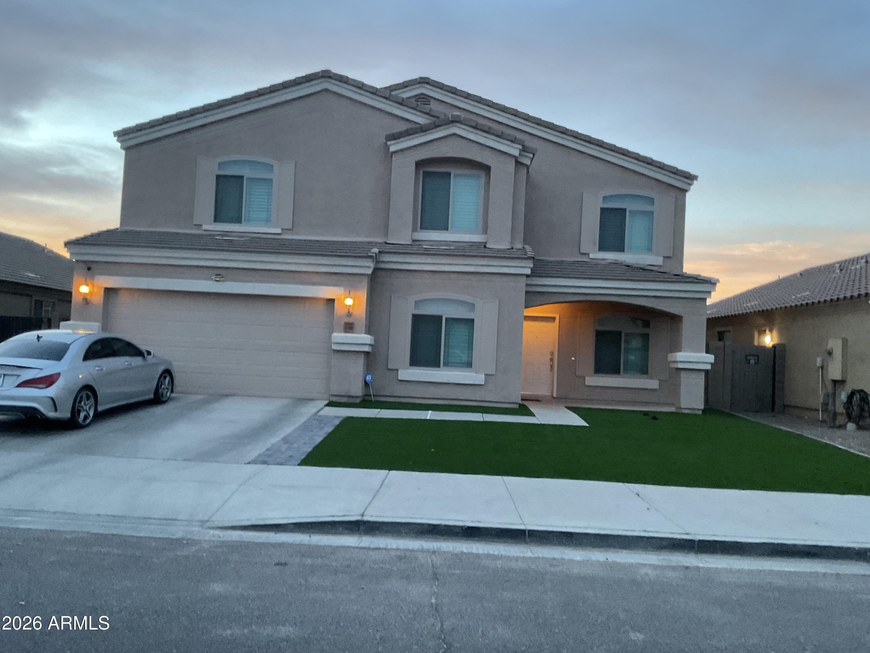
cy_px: 326
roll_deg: -2.4
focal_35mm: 29
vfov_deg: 48.2
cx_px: 435
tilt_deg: -0.4
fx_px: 729
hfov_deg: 61.7
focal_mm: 3
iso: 125
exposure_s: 1/60
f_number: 1.8
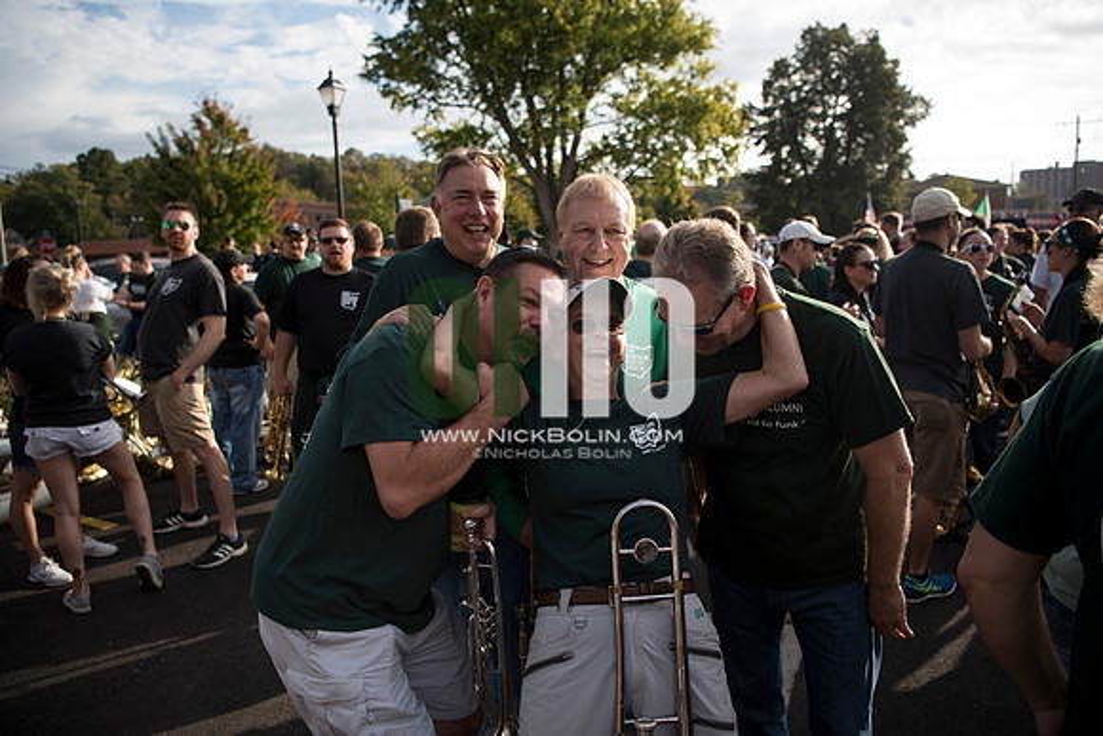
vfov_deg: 53.2
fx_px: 735
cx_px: 552
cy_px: 368
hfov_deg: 73.7
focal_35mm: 24
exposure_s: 1/2000
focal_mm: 24
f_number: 2.8
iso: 250
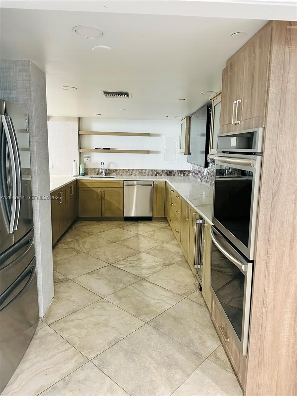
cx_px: 148
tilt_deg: -10.7
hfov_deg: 56.8
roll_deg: -1.5
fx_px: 275
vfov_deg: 71.6
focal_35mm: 24
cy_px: 198
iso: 800
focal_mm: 6.86
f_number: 1.78
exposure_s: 1/60
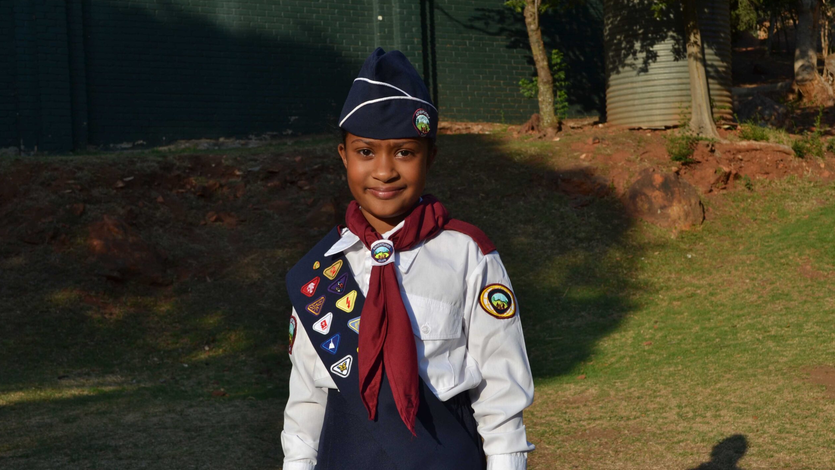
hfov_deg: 40.6
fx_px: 1129
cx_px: 421
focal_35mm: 51
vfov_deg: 23.5
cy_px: 281
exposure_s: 1/250
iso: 100
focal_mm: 32
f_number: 8
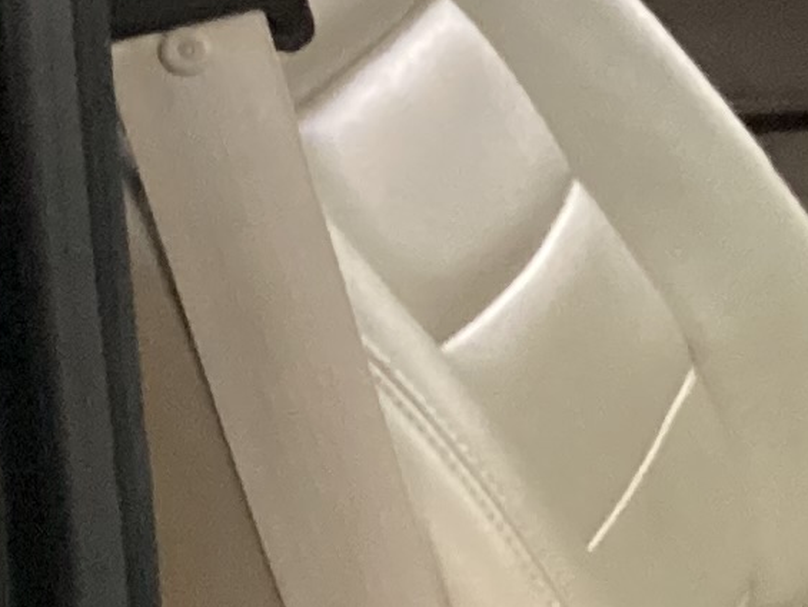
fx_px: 4179
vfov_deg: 8.3
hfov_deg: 10.0
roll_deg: +0.7
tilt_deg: -15.5
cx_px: 1740
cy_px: 76
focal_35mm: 179
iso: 640
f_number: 2.4
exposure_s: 1/30
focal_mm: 3.3
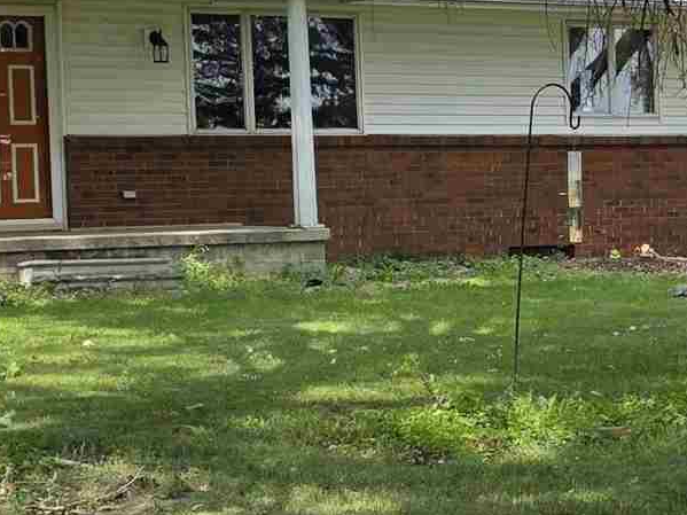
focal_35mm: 118
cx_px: 778
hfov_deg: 16.2
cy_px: 299
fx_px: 2341
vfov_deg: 12.5
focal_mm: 6.3
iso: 80
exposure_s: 1/2874
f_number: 1.7
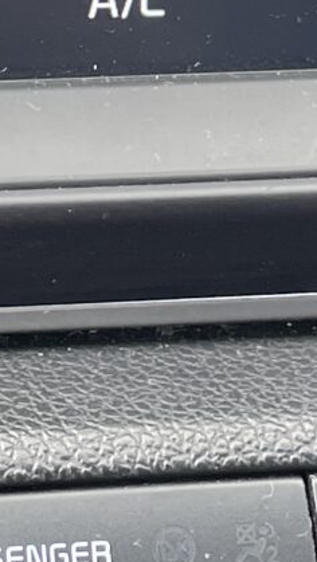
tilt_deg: -24.7
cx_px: 107
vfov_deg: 12.0
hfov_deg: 7.0
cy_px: -212
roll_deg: -6.4
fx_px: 2583
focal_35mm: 173
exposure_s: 1/188
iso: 32
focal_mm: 4.2
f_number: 1.6
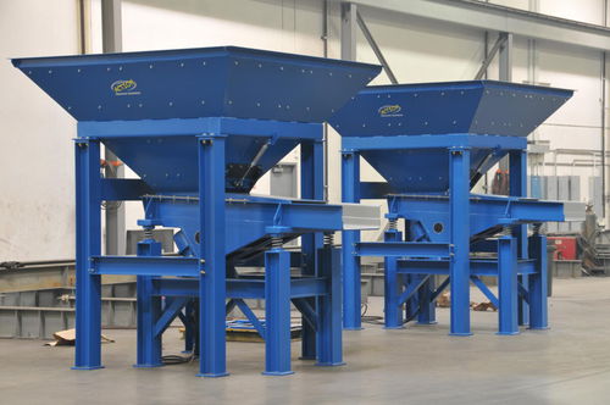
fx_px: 1523
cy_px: 202
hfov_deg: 22.6
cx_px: 305
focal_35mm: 90
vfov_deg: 15.1
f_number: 8
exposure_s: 1/2
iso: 200
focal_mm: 60
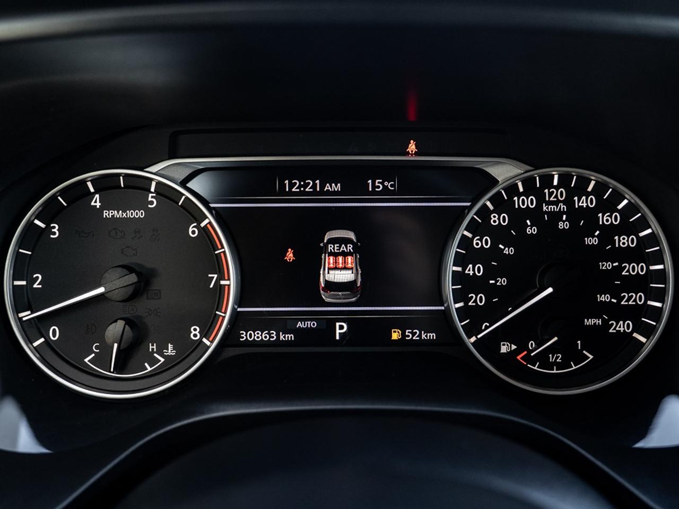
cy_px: 256
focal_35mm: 36
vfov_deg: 39.5
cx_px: 341
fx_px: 710
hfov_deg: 51.1
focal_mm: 24
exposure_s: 1/60
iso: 2000
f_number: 4
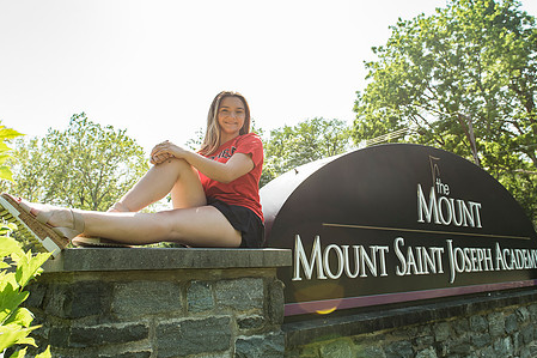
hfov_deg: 60.2
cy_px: 155
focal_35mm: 31
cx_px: 294
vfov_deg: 42.2
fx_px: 462
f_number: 5.6
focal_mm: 24
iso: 320
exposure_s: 1/400
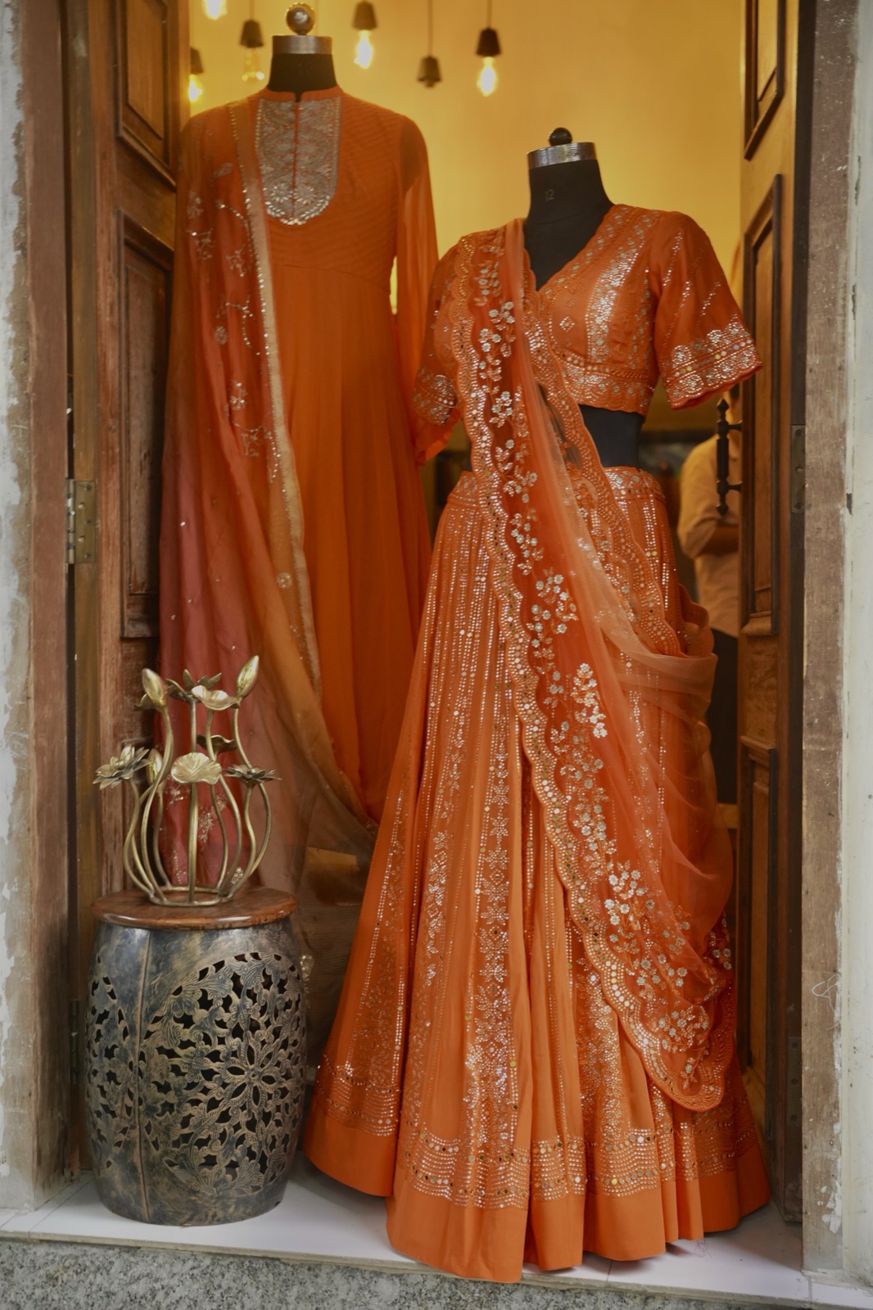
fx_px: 1747
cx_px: 436
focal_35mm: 48
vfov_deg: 41.1
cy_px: 655
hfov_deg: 28.1
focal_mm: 48
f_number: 3.5
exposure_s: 1/100
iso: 2000
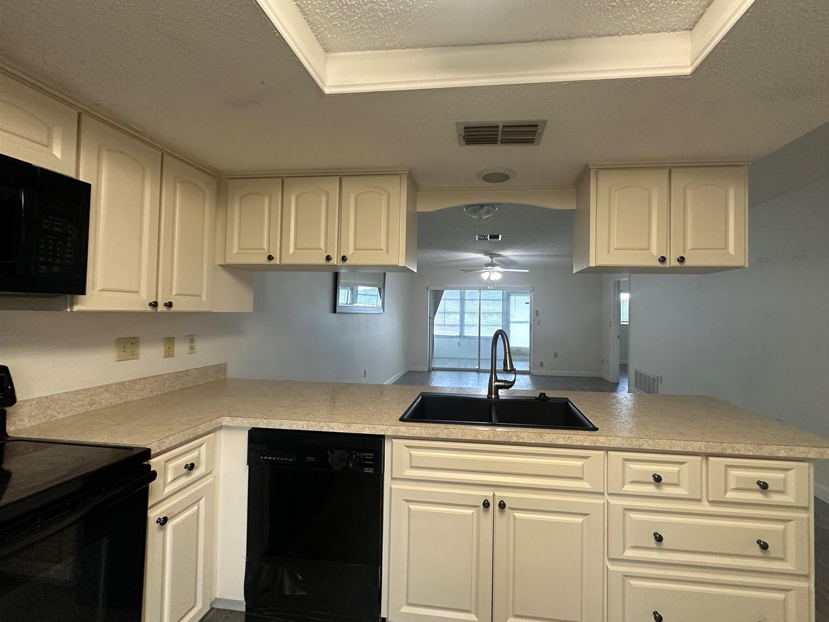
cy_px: 303
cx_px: 444
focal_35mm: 15
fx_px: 359
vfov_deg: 81.7
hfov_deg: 98.0
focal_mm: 2.22
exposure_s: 1/120
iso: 250
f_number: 2.2
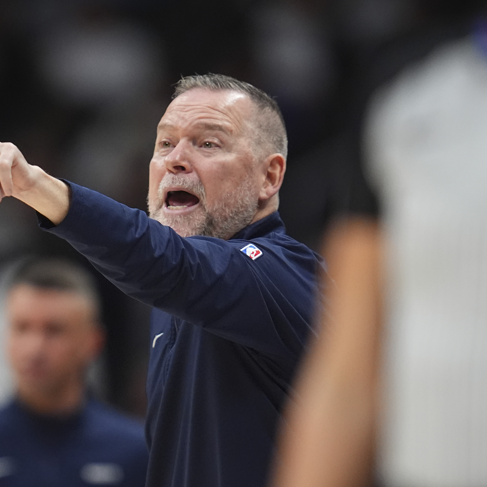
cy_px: 244
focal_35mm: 764
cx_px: 169
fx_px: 12160
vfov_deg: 2.3
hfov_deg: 2.3
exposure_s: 1/1600
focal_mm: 400
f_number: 3.2
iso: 4000
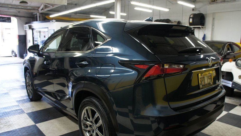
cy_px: 79
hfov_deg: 66.1
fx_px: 185
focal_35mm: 29
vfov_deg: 40.1
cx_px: 121
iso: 320
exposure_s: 1/30
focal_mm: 18
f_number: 3.5
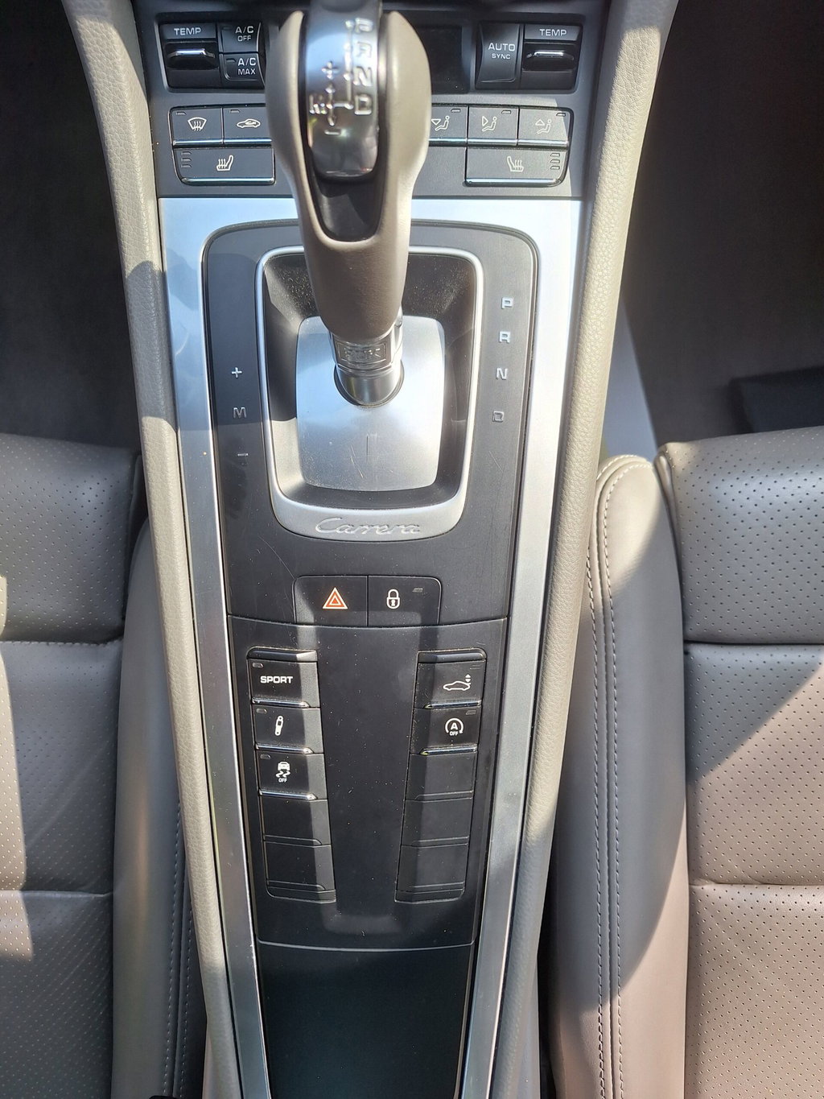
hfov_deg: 58.9
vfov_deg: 73.9
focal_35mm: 23
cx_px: 412
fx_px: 730
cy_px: 550
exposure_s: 1/244
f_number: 1.8
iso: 40
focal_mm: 5.54
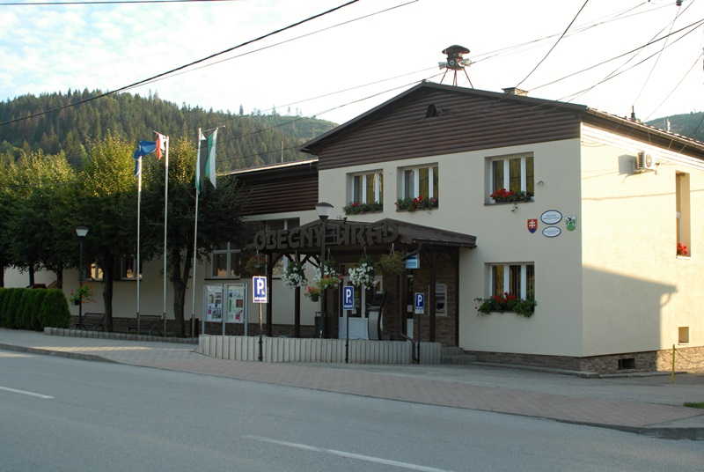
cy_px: 236
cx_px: 352
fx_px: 940
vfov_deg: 28.2
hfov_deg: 41.1
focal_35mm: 48
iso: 250
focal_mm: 32
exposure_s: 1/160
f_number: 6.3
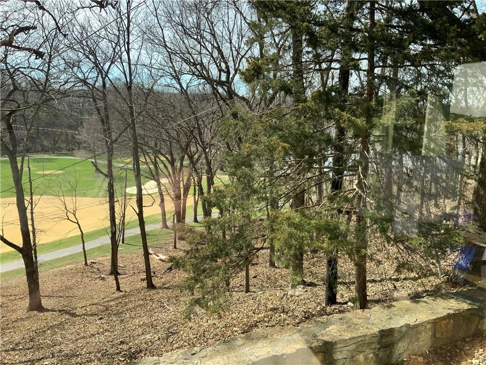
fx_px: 407
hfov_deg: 61.7
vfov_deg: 48.2
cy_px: 182
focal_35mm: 29
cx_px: 243
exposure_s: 1/635
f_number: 1.8
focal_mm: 3
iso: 16
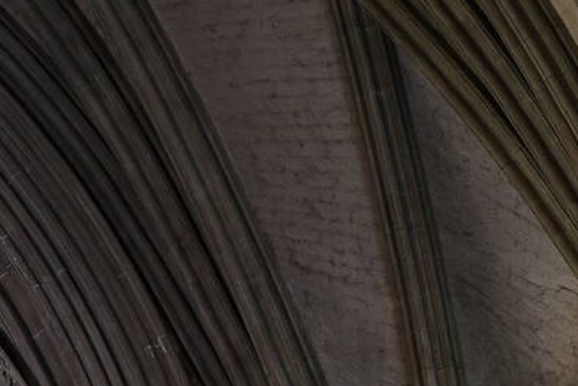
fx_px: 5220
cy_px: 556
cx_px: 610
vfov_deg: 4.2
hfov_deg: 6.3
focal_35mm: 325
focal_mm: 50
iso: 100
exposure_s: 1/20
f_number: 2.5
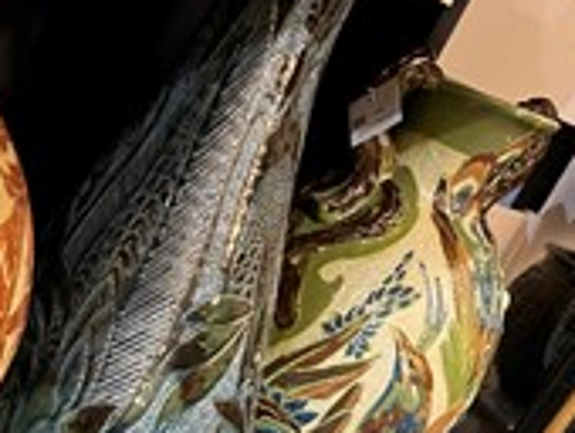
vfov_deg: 22.6
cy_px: 487
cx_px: -34
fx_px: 1015
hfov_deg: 29.1
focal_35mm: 61
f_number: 1.6
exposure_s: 1/33
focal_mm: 5.1
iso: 500
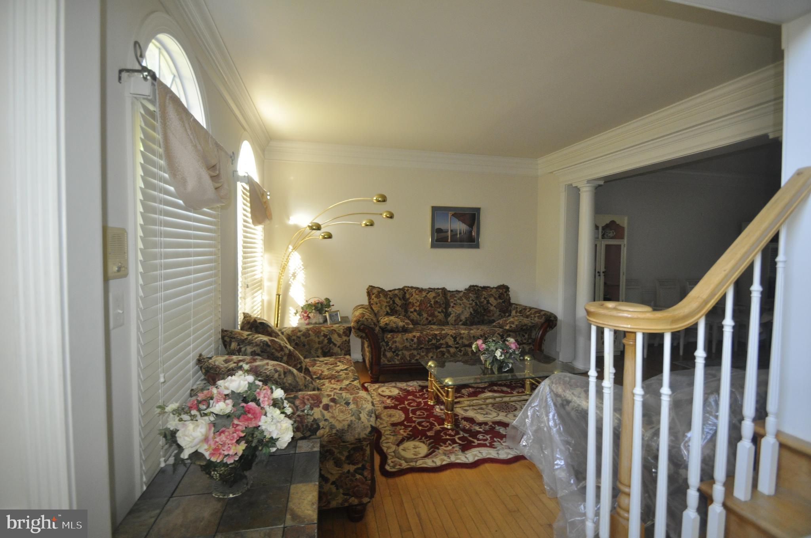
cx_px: 406
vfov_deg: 77.2
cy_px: 269
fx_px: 337
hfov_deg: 100.5
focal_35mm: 15
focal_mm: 10
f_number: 3.5
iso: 800
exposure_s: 1/60
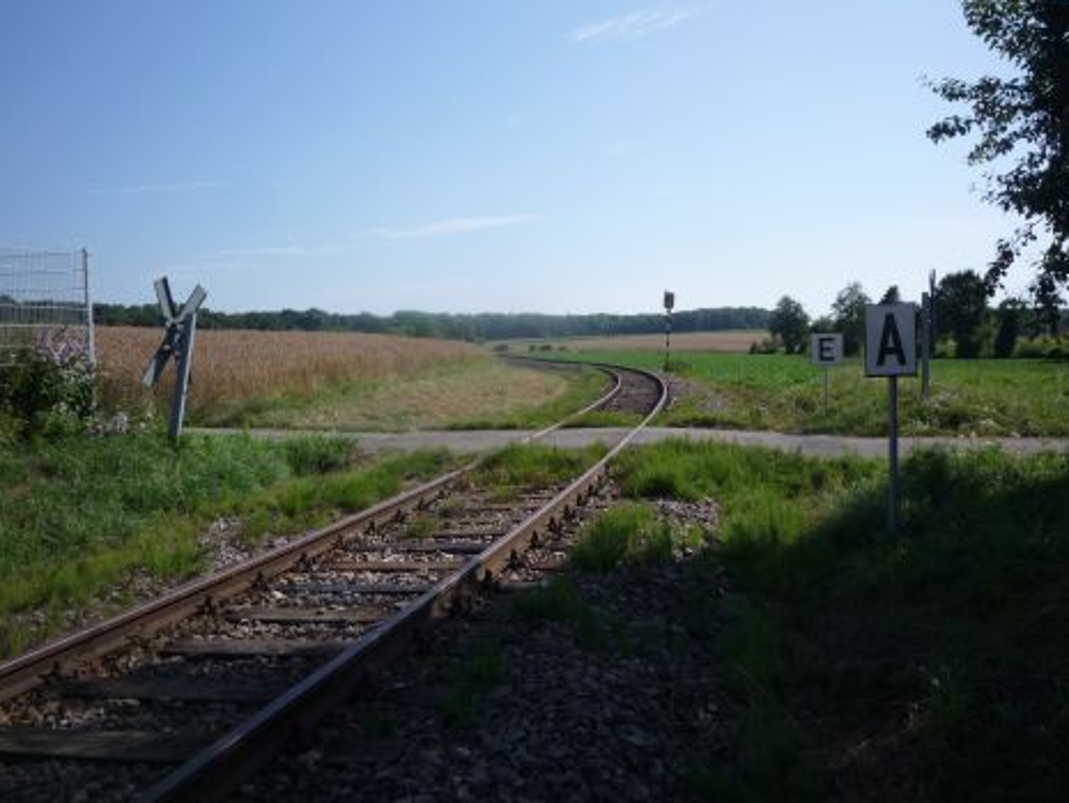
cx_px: 545
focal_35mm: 33
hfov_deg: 55.3
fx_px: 1019
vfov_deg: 43.0
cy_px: 407
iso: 100
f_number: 5.6
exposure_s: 1/500
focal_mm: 5.2
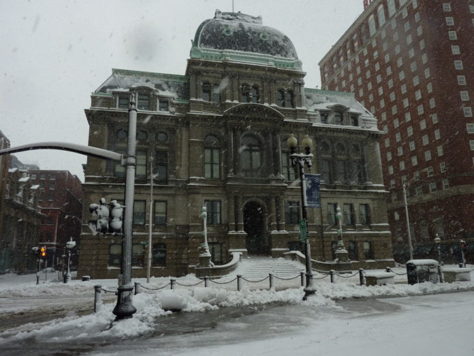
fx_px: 342
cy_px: 178
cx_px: 237
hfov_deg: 69.4
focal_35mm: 25
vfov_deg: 54.9
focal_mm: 4.1
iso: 80
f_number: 4
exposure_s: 1/160
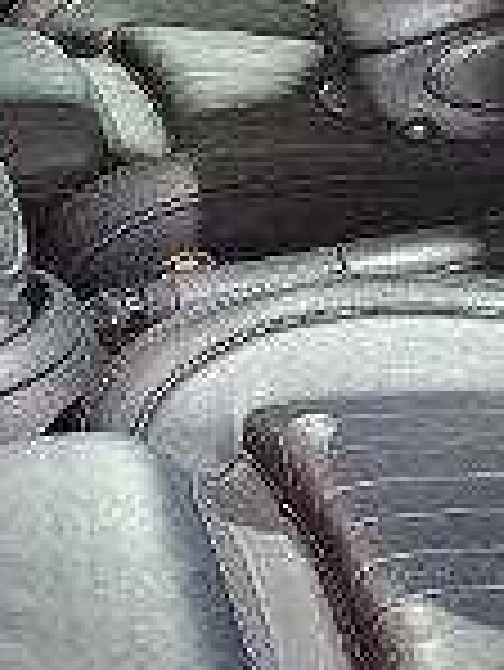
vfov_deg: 19.5
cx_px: 742
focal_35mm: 99
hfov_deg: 14.1
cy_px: 99
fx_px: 1919
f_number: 1.7
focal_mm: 6.3
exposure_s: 1/50
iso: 800
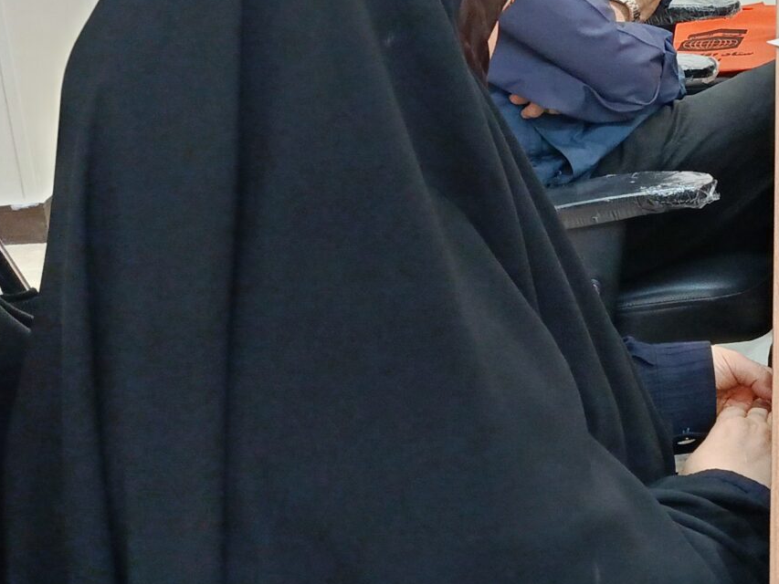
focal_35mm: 72
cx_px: 1132
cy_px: 39
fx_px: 1621
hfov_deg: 22.7
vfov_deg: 20.0
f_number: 1.7
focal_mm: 5.24
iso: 638
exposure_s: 1/120
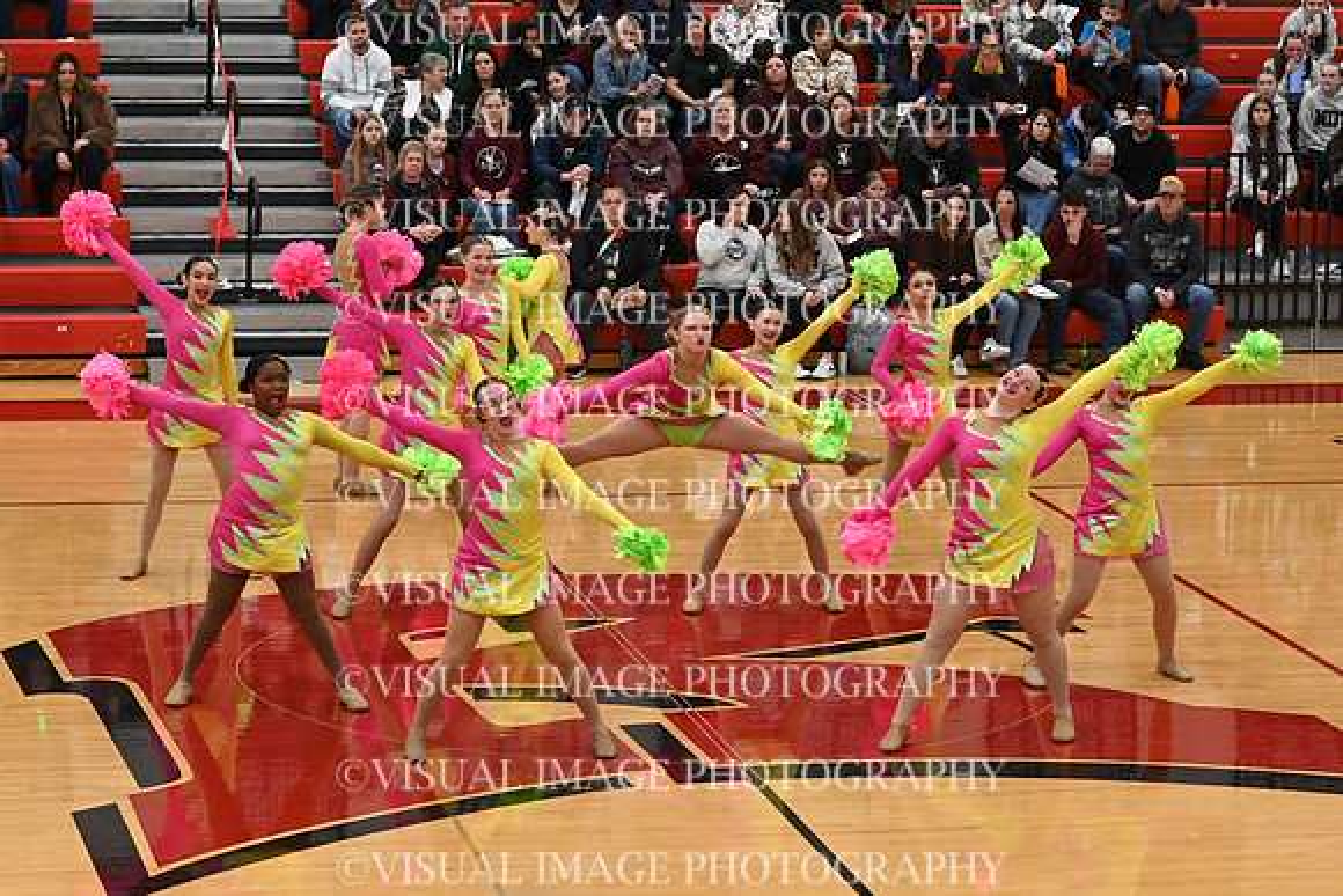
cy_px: 448
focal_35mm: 105
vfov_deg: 13.0
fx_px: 3918
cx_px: 672
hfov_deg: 19.5
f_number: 4
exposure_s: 1/400
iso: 6400
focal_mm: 70
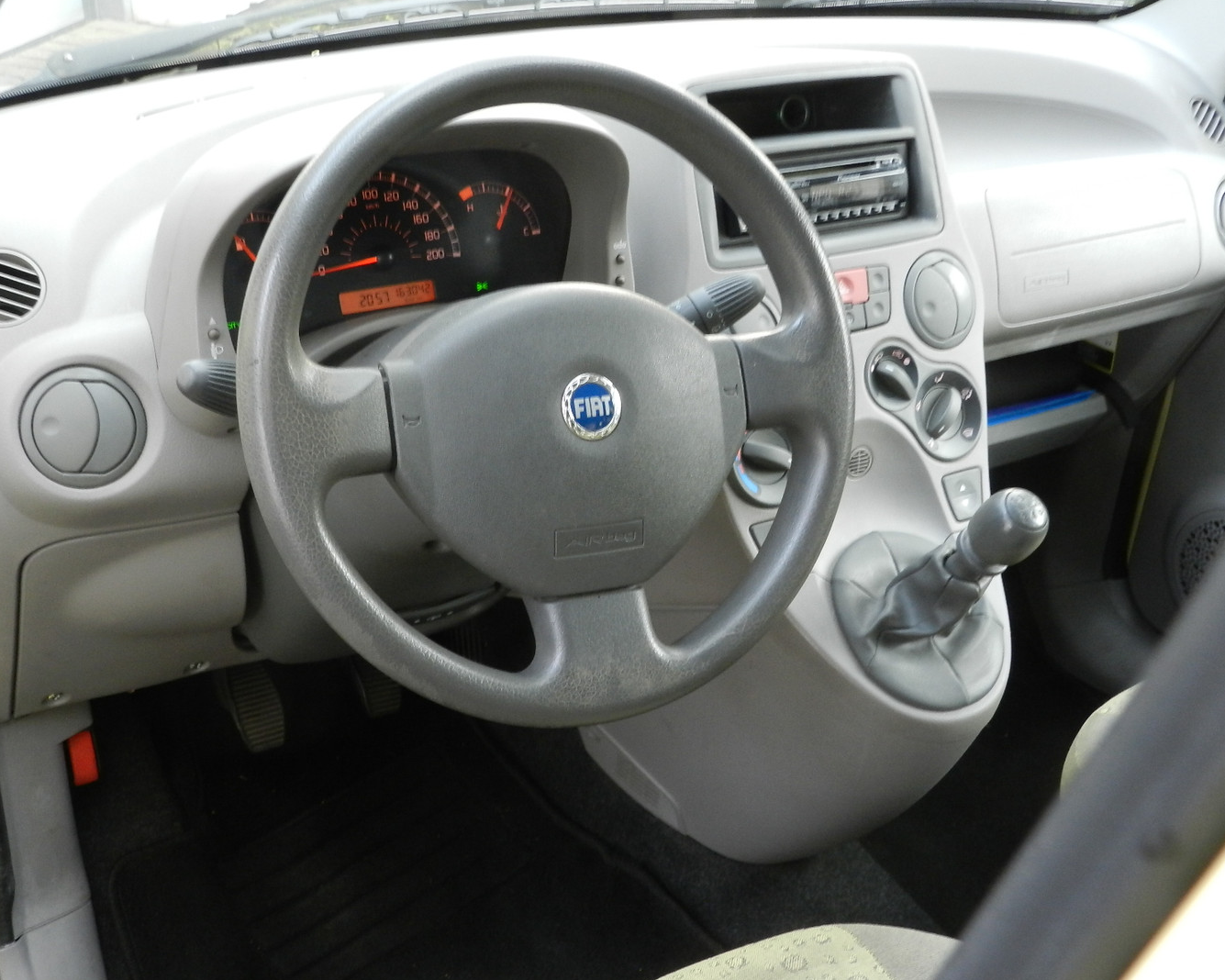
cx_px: 578
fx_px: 1450
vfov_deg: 37.3
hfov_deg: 45.8
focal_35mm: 40
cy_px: 489
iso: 400
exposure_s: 1/15
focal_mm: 6.7
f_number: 4
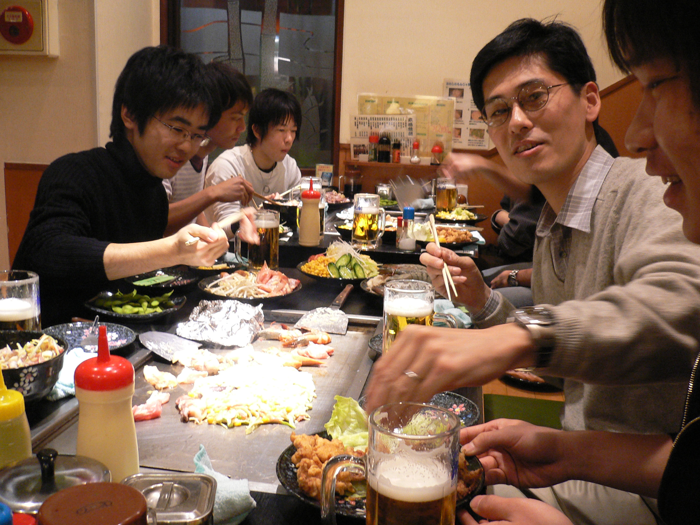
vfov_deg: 40.7
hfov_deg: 52.6
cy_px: 262
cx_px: 350
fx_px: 708
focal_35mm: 35
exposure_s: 1/15
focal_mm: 5.8
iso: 200
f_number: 2.8
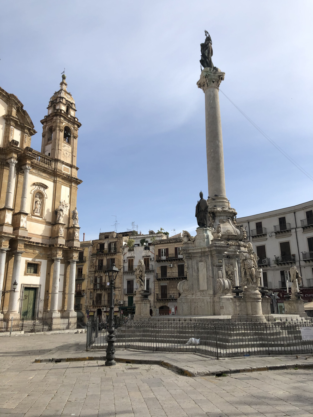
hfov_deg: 49.7
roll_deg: +0.5
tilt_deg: +17.5
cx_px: 156
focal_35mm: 28
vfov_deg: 63.4
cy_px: 208
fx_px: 338
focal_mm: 4
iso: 25
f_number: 1.8
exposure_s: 1/3205
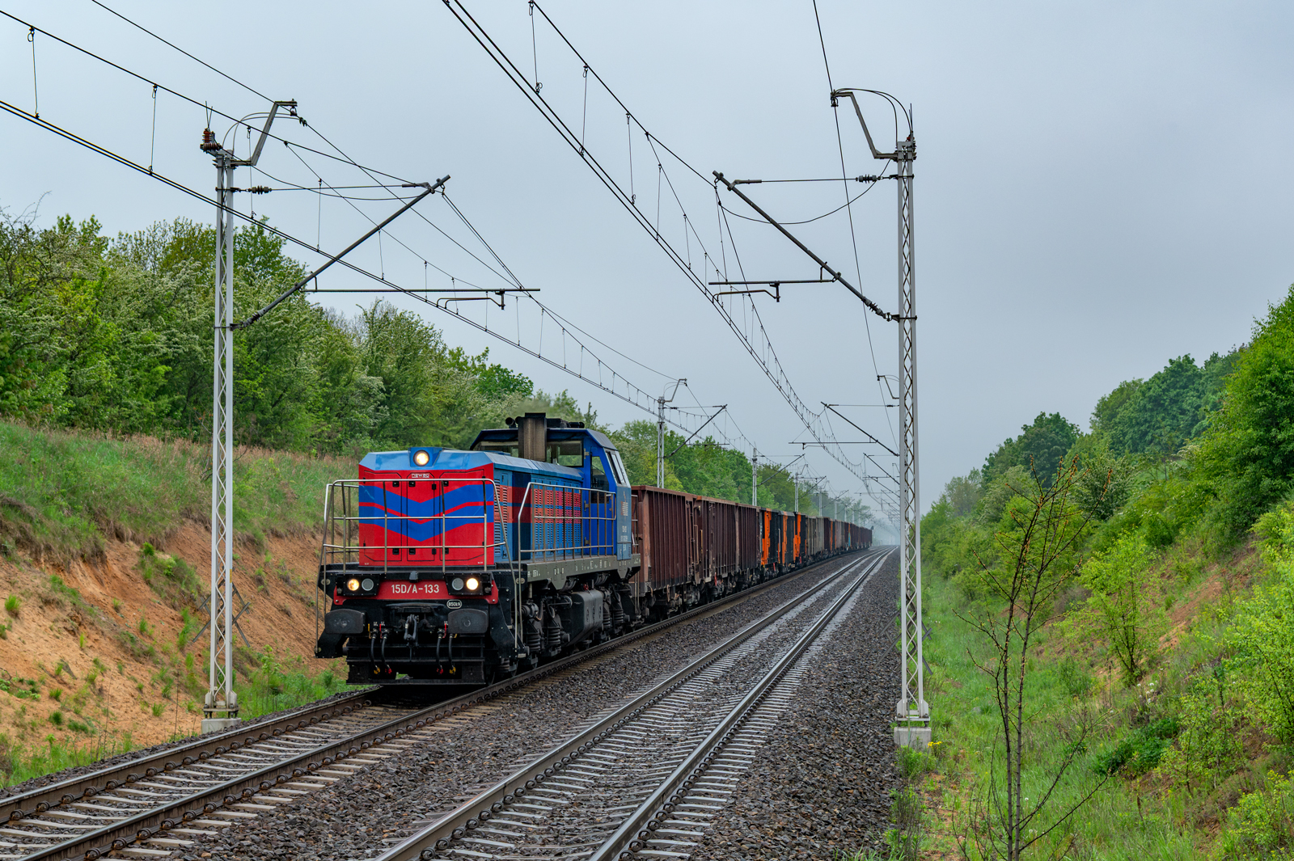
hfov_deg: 34.5
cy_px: 430
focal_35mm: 58
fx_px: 2084
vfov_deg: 23.4
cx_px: 647
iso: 640
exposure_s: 1/320
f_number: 7.1
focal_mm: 58
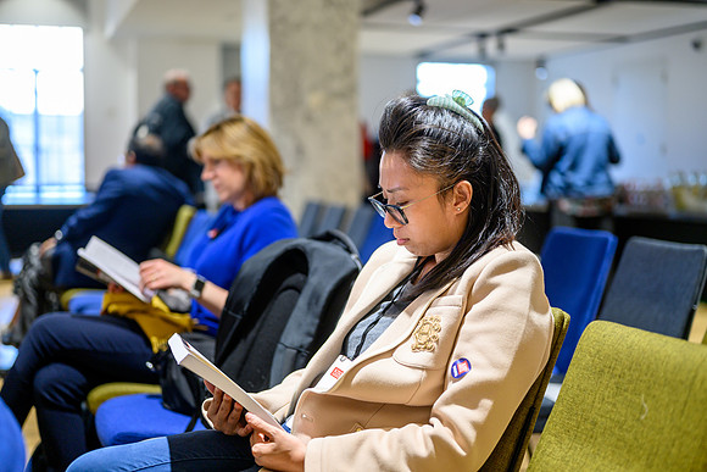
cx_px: 354
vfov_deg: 27.0
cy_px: 236
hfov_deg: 39.5
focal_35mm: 50
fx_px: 984
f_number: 1.8
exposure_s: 1/125
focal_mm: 50
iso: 800
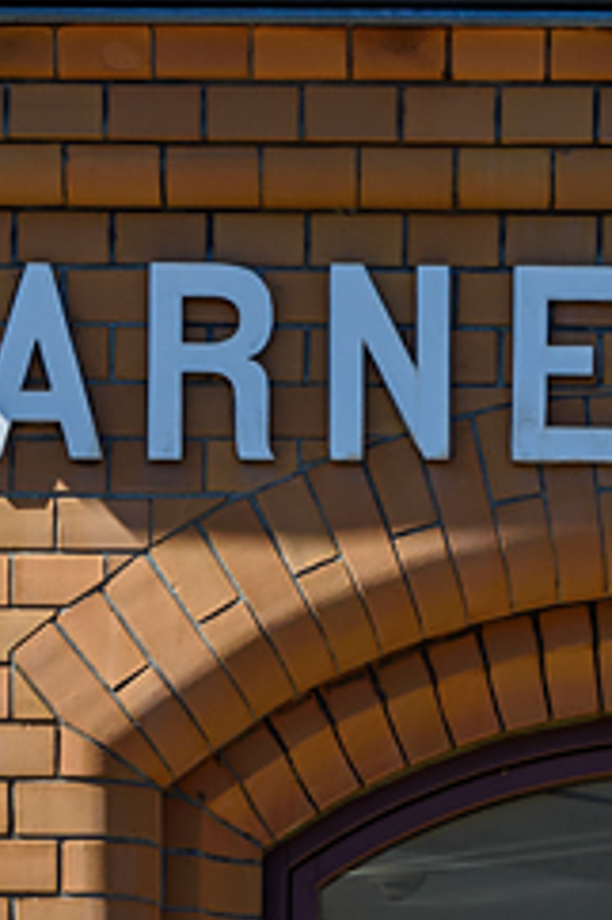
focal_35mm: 186
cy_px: 1045
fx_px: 4749
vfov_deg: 10.9
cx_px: 701
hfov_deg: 7.3
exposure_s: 1/250
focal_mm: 30
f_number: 8
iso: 100
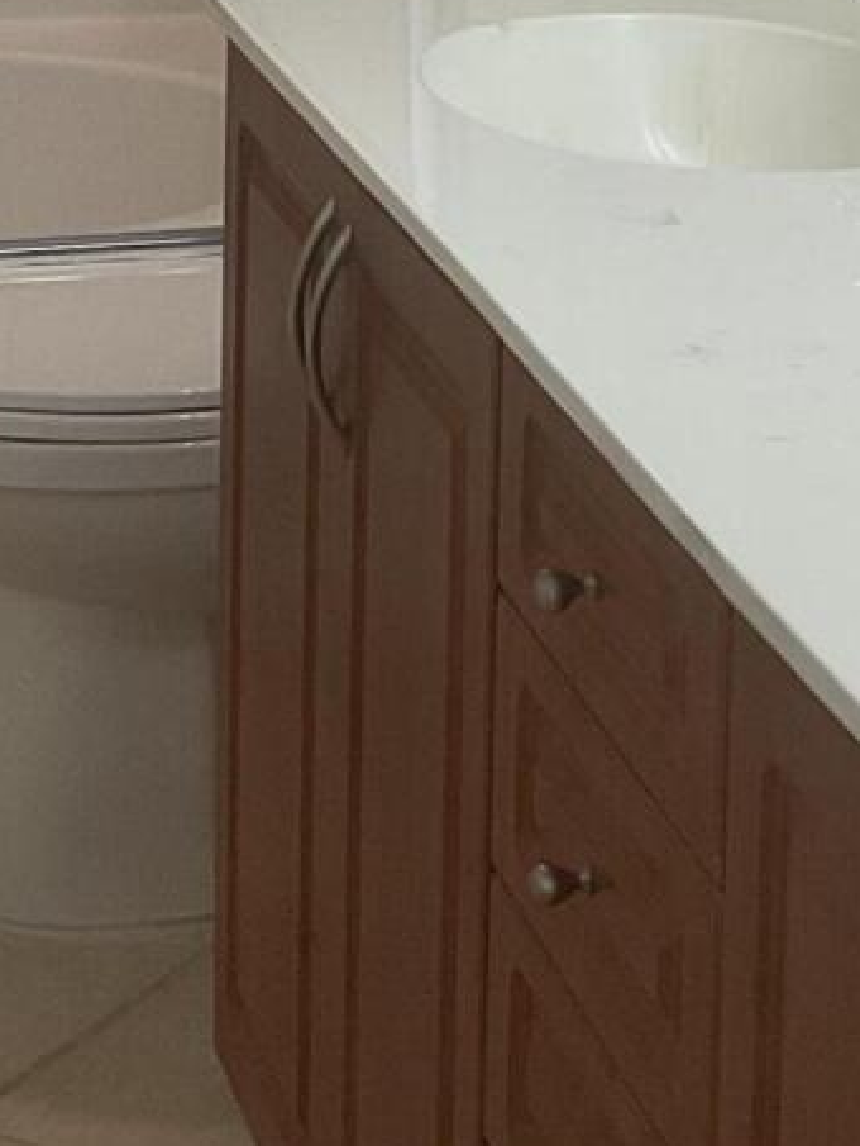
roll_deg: -0.4
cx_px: 498
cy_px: -382
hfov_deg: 11.6
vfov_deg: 14.7
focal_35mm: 128
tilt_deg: -7.5
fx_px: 4238
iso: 64
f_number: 1.8
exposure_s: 1/120
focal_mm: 3
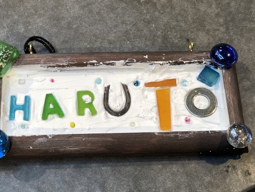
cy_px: 94
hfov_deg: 27.7
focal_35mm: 70
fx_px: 516
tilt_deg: -66.2
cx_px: 108
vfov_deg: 21.0
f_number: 2.8
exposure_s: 1/40
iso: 25
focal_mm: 6.6
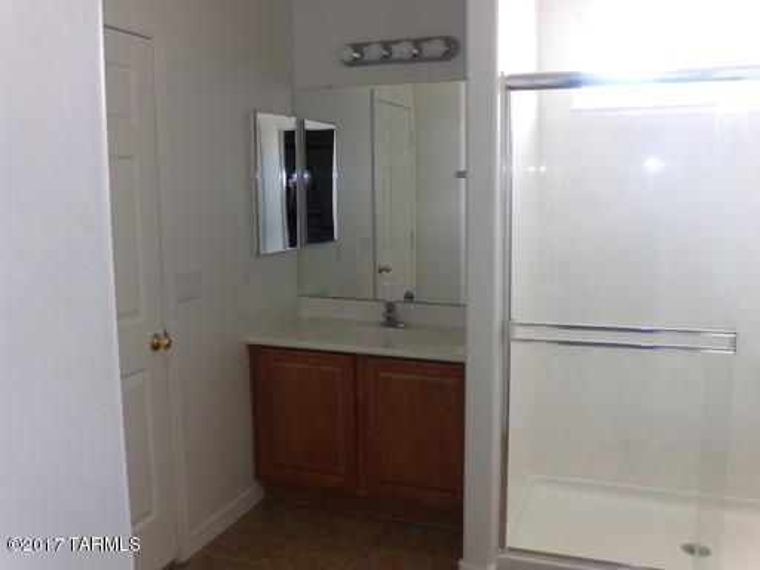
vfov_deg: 42.9
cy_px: 285
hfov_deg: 55.4
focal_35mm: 33
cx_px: 380
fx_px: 725
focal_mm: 5.9
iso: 200
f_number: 3.4
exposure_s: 1/34
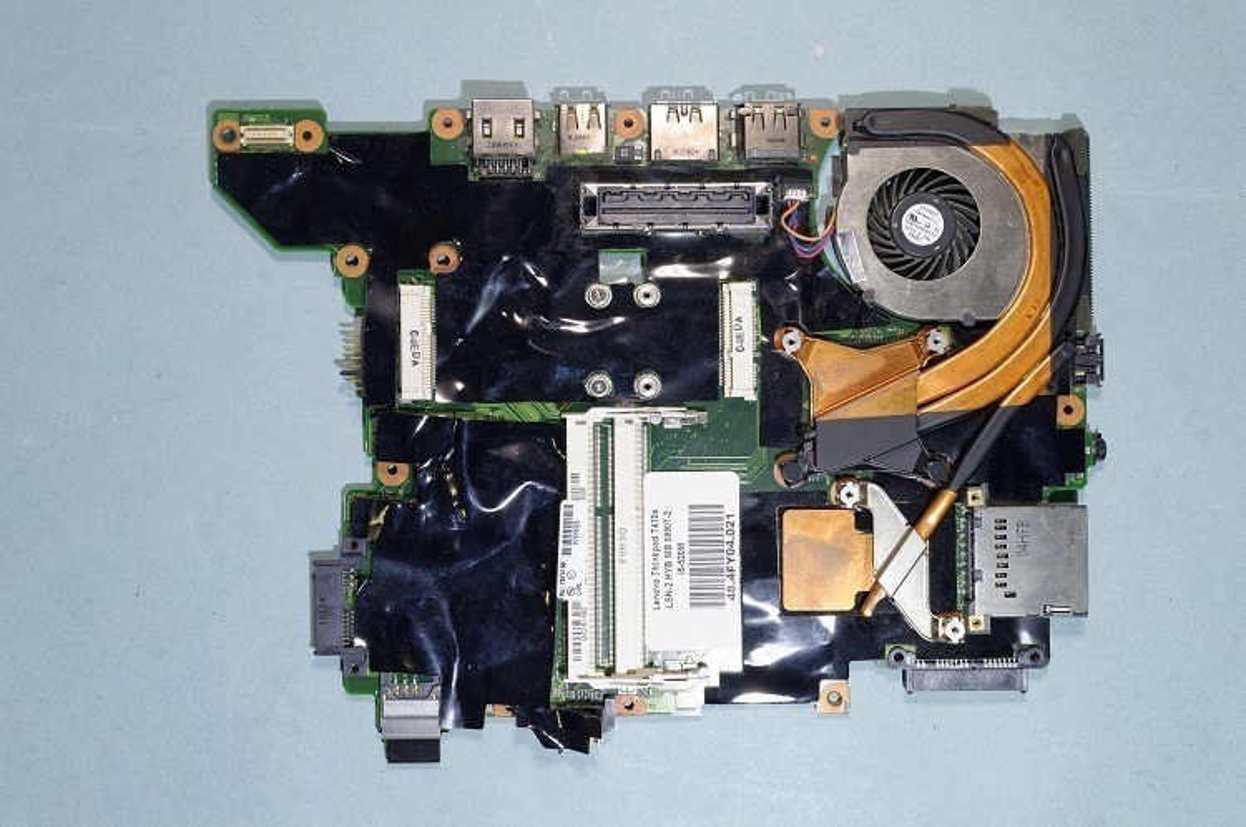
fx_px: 1348
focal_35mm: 39
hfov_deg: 49.6
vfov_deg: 34.1
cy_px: 414
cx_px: 623
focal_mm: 26
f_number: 8
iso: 100
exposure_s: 1/6
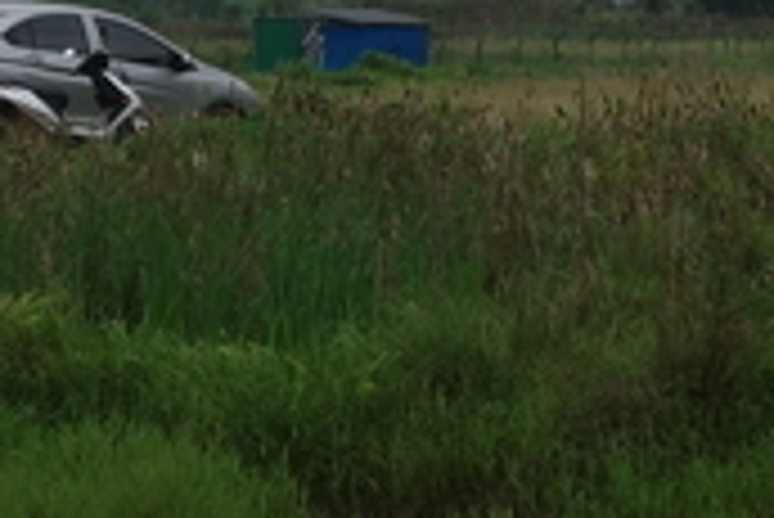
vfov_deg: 6.8
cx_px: -63
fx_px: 4196
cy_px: -617
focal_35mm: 195
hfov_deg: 10.4
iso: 125
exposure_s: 1/320
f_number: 5.6
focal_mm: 10.4
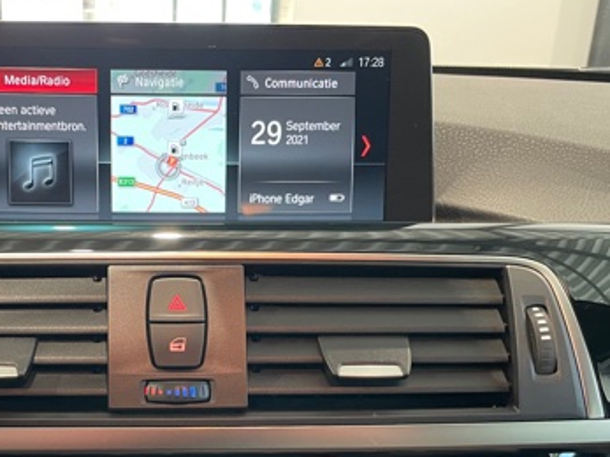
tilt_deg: -24.1
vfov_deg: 29.2
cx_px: 176
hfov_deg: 38.9
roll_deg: -0.8
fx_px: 846
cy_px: 397
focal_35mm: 48
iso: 500
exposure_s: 1/31
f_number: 1.6
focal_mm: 4.2
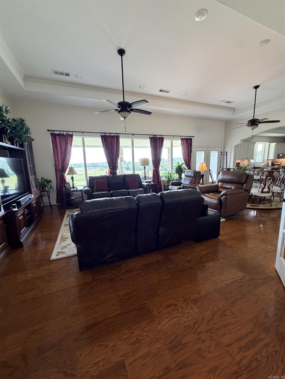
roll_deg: +1.4
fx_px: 154
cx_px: 142
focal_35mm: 14
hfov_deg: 85.7
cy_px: 190
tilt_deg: -12.5
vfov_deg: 102.1
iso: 160
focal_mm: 2.22
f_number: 2.2
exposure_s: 1/60
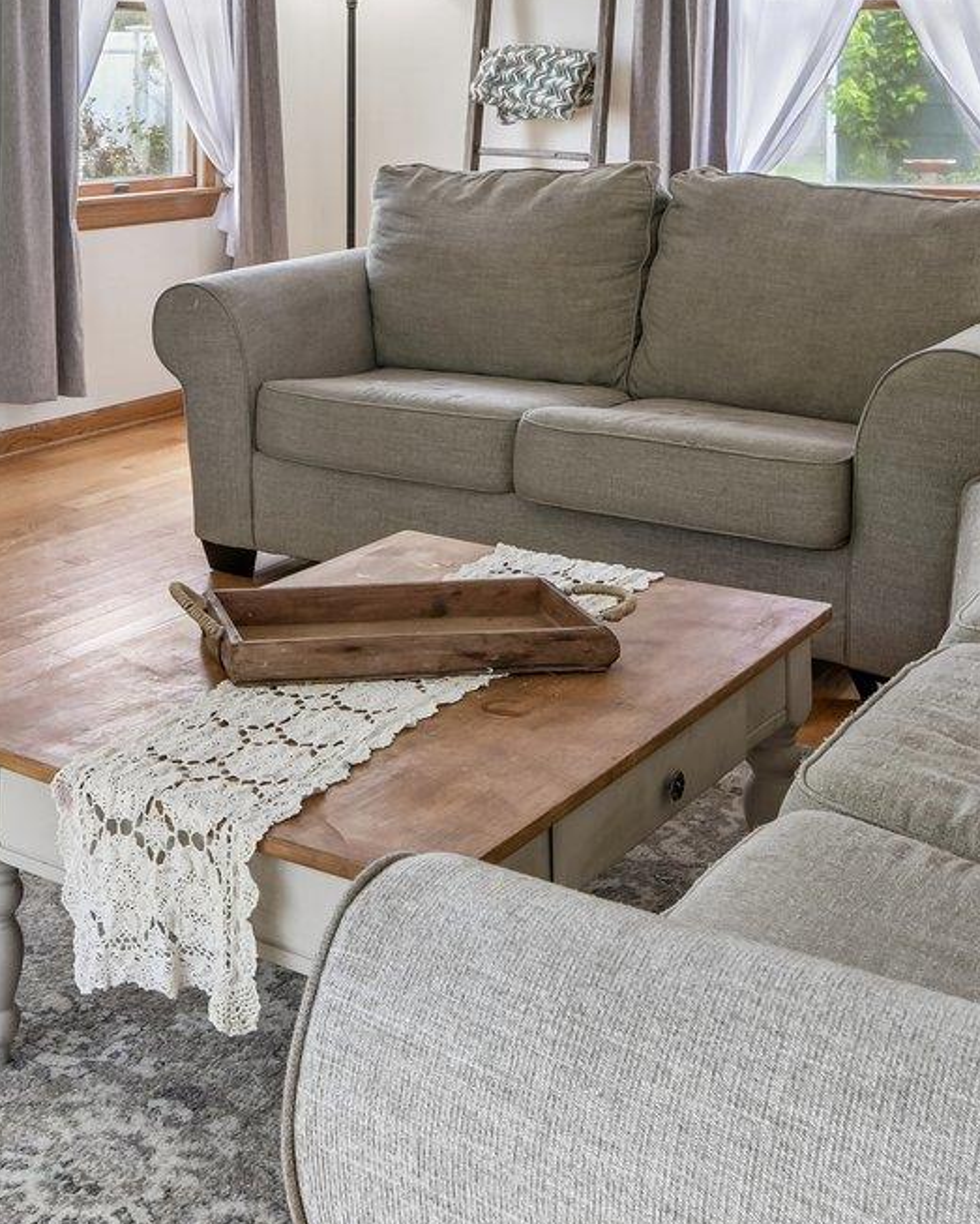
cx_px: 114
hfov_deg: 29.2
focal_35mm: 50
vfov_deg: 35.0
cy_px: 98
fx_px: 1811
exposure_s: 1/8
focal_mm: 17
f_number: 9
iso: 250
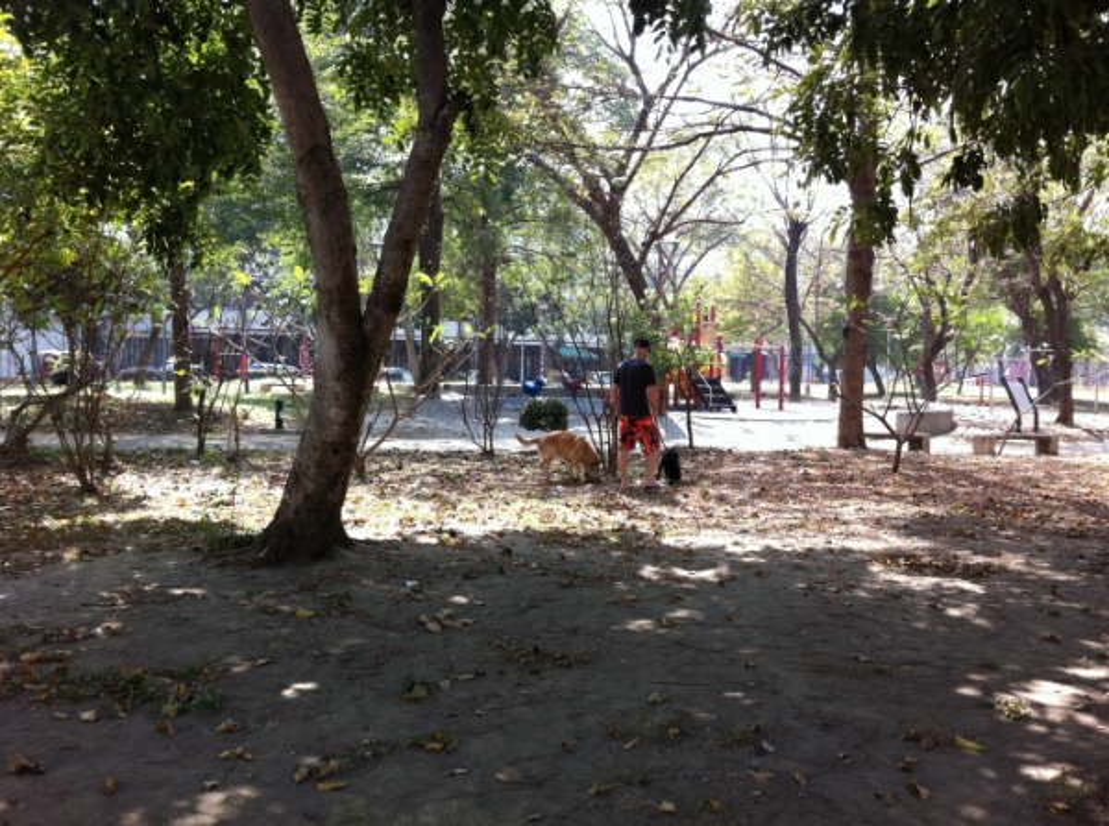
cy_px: 413
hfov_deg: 52.7
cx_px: 554
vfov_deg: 40.5
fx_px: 1119
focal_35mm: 35
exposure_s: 1/209
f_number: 2.8
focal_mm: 3.85
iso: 80
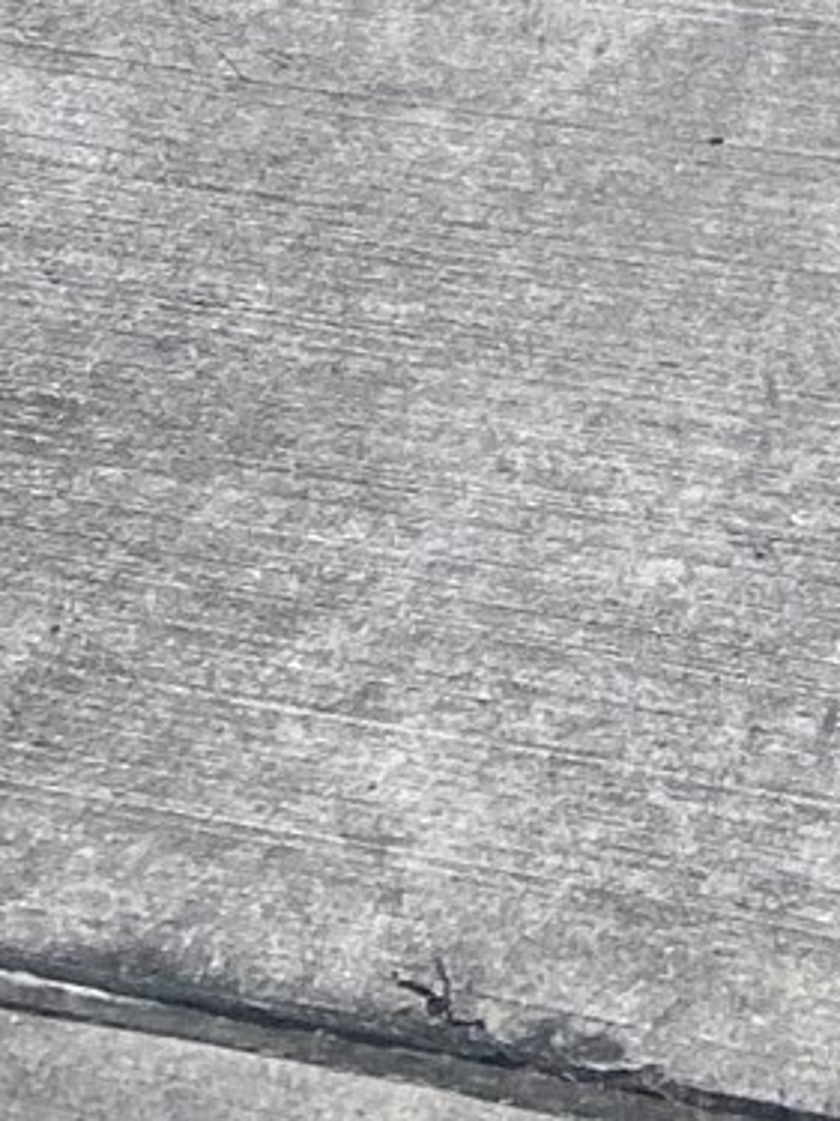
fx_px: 4597
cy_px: -1767
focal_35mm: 142
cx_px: 858
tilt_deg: -2.2
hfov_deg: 10.3
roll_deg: -0.5
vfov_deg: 11.1
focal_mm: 4.25
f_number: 1.8
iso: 32
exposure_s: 1/3300
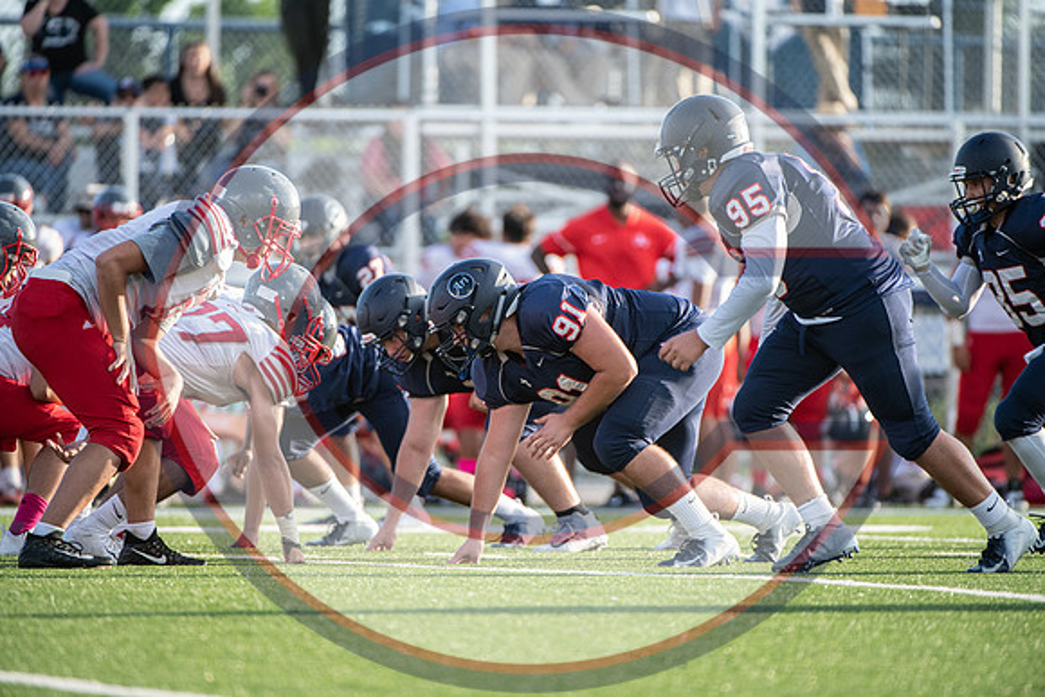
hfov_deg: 5.4
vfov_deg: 3.6
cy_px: 348
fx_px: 11033
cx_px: 522
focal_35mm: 380
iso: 800
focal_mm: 380
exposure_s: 1/1000
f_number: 4
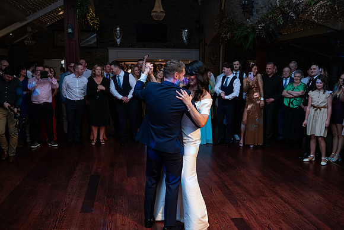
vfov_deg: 37.9
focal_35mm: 35
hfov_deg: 54.4
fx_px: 335
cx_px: 172
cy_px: 115
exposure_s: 1/160
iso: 640
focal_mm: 35
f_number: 3.5
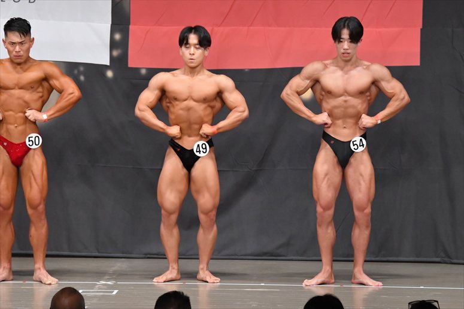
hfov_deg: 9.2
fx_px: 2899
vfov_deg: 6.1
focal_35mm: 225
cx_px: 232
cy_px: 154
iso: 6400
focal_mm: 150
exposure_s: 1/400
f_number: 5.6
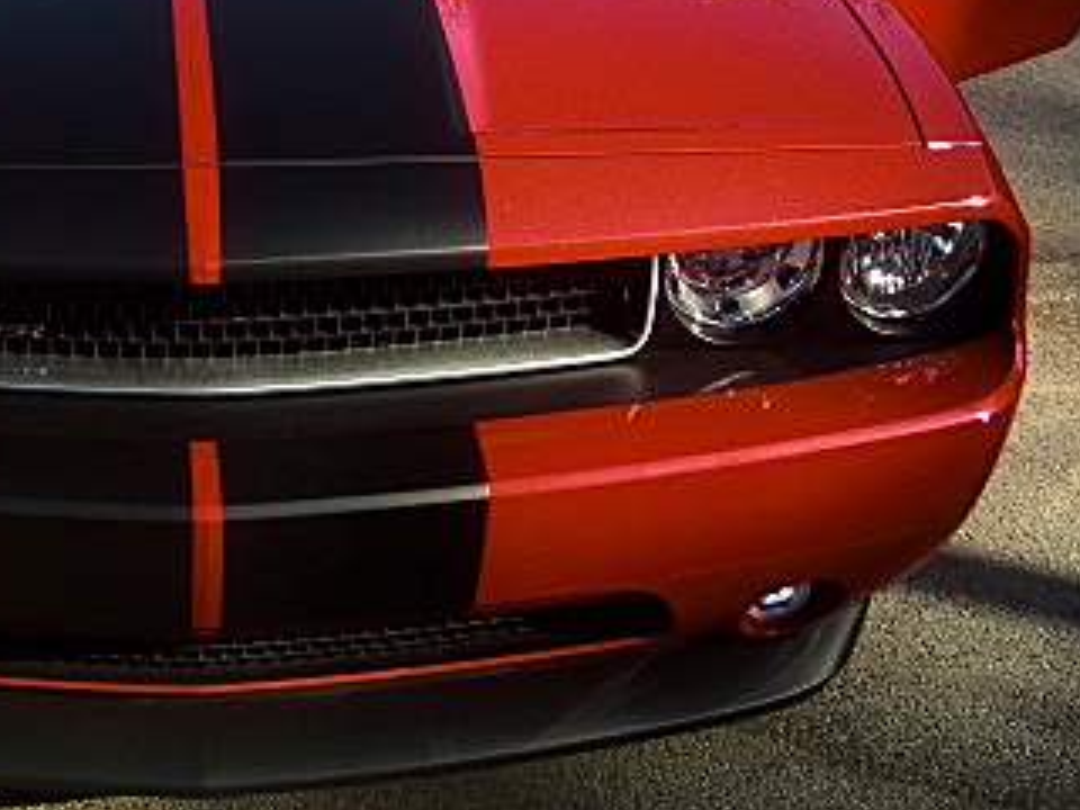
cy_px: 7
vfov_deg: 19.8
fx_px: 2246
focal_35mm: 72
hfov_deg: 26.4
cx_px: 172
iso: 50
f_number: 2.8
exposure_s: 1/250
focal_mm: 6.3
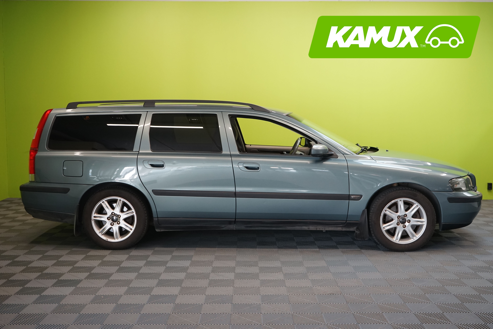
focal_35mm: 41
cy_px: 164
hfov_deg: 47.4
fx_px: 561
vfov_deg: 32.6
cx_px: 246
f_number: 6.3
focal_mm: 41
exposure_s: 1/30
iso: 1250
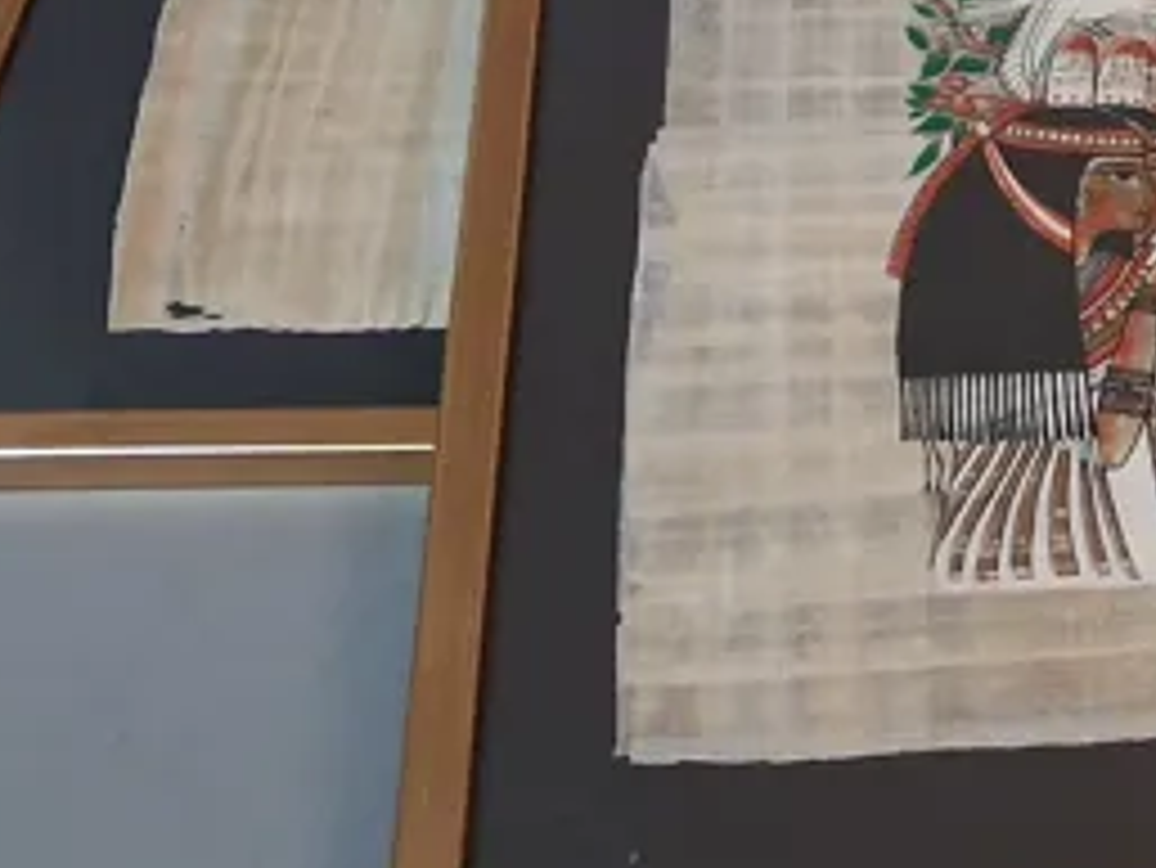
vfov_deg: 17.3
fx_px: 2806
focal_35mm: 84
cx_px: 1439
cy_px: 49
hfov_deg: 21.4
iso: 500
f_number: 1.8
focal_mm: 4
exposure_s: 1/100
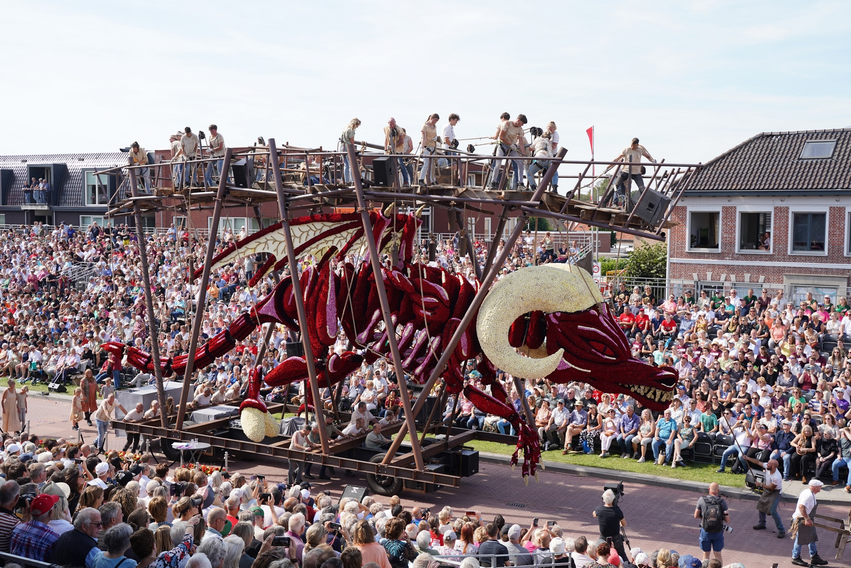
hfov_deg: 45.4
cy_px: 284
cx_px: 426
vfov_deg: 31.2
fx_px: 1016
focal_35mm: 43
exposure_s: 1/320
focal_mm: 43
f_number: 4.5
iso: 100
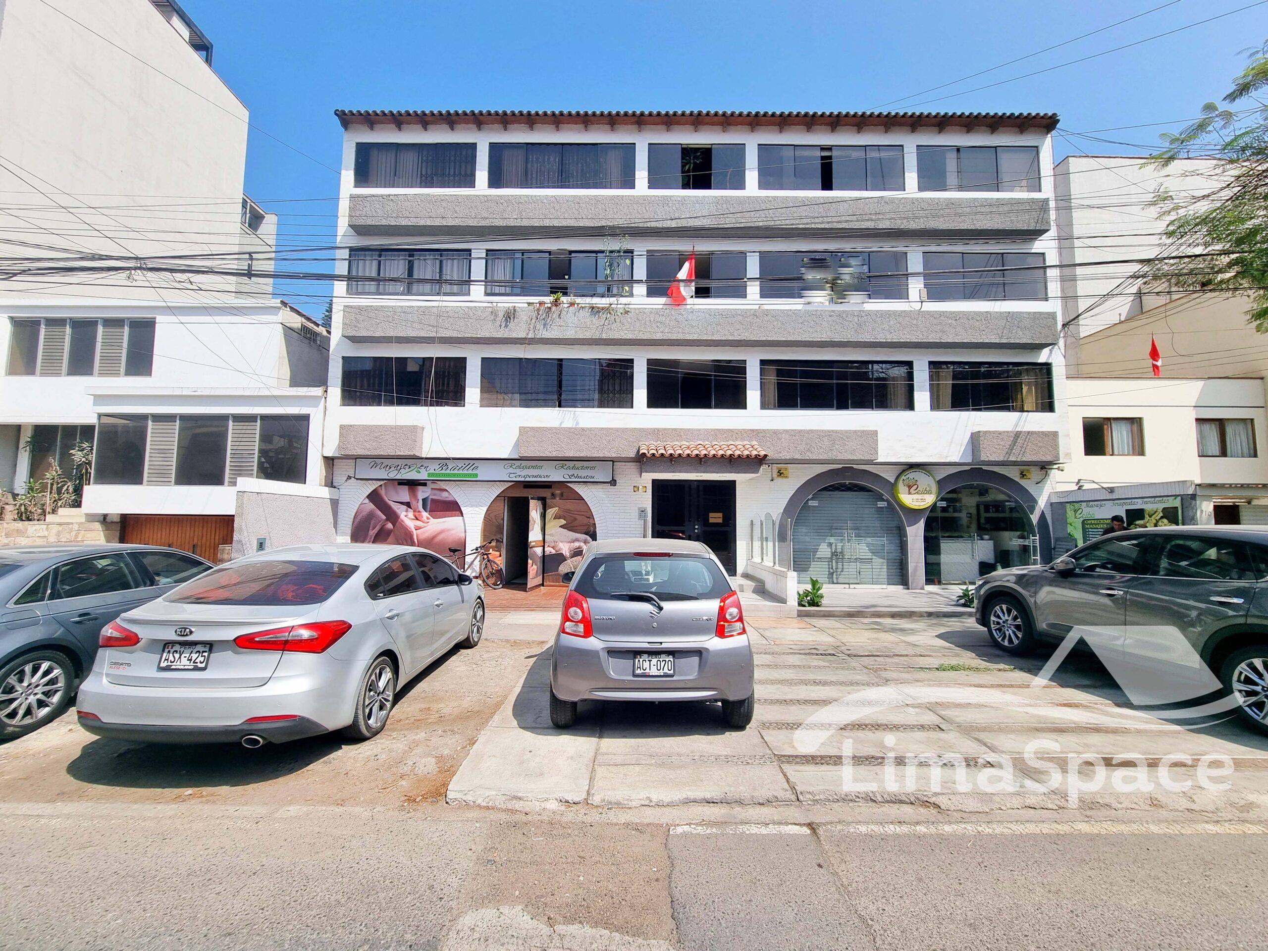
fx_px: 476
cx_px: 634
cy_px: 476
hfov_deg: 106.2
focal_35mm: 13
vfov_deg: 89.9
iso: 50
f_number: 2.2
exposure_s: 1/1756
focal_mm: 2.2
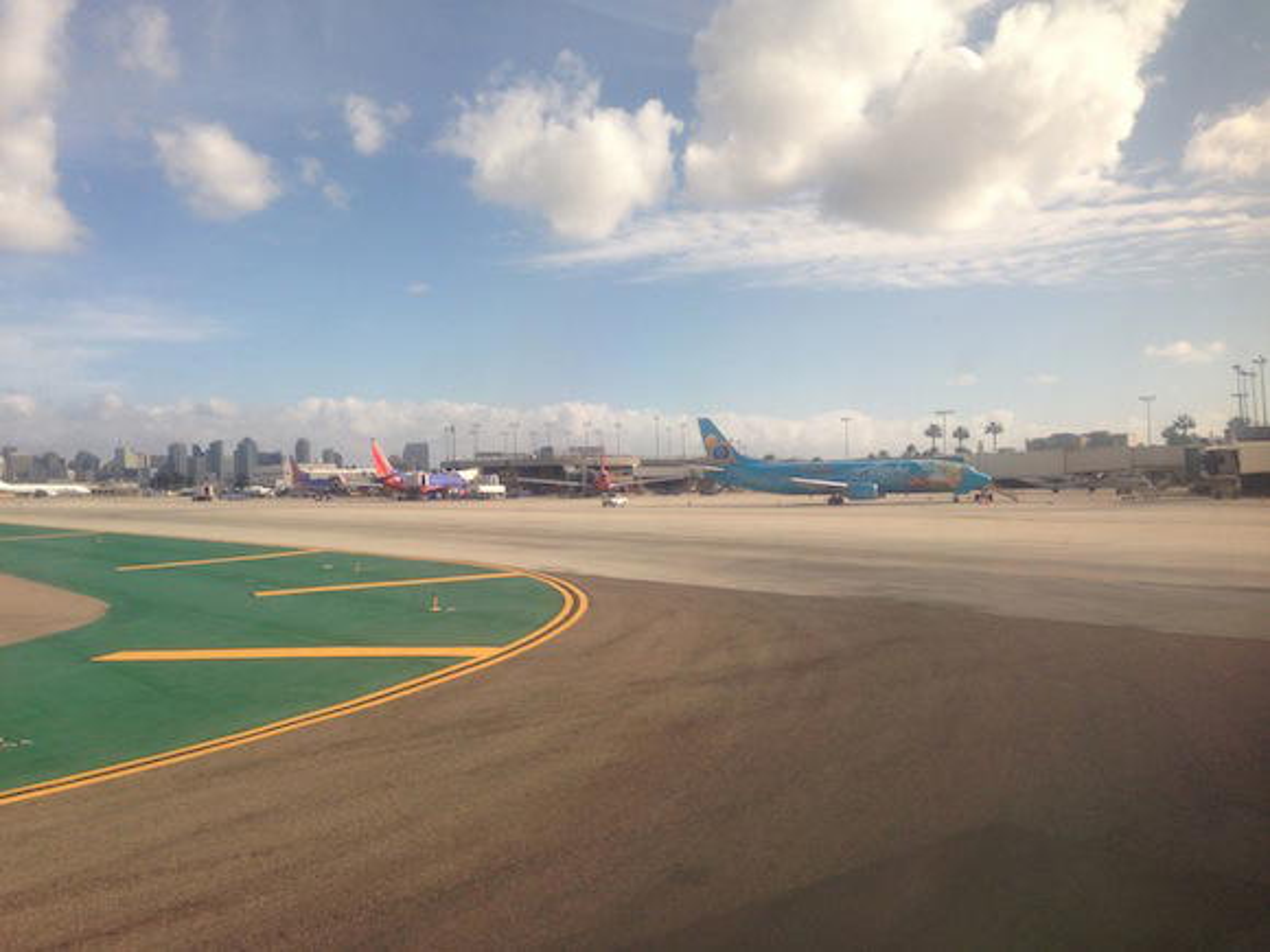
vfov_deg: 42.9
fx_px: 1211
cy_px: 476
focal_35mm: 33
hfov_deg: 55.4
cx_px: 635
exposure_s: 1/775
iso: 50
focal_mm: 4.12
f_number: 2.4
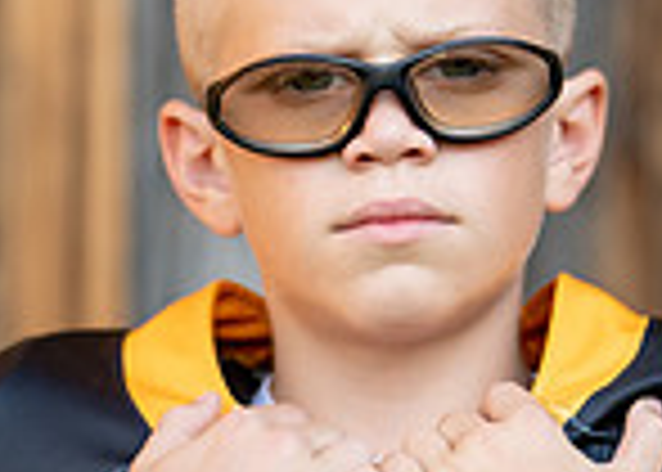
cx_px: 377
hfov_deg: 8.4
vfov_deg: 6.0
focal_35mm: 241
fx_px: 4531
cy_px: 457
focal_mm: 50
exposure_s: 1/2000
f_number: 1.2
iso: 100
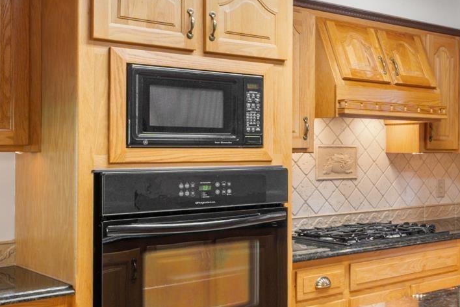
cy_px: 145
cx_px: 454
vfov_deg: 25.5
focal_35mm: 53
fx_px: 677
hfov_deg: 34.3
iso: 320
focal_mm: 10
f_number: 7.1
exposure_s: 1/30
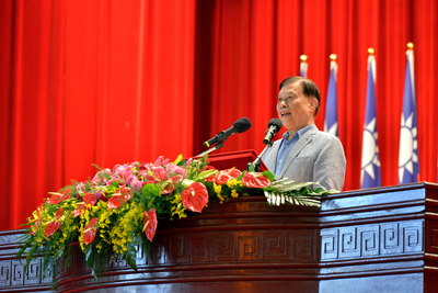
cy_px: 146
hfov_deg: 11.1
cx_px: 219
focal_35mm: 185
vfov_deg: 7.4
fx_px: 2252
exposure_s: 1/125
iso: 3600
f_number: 5
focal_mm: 185
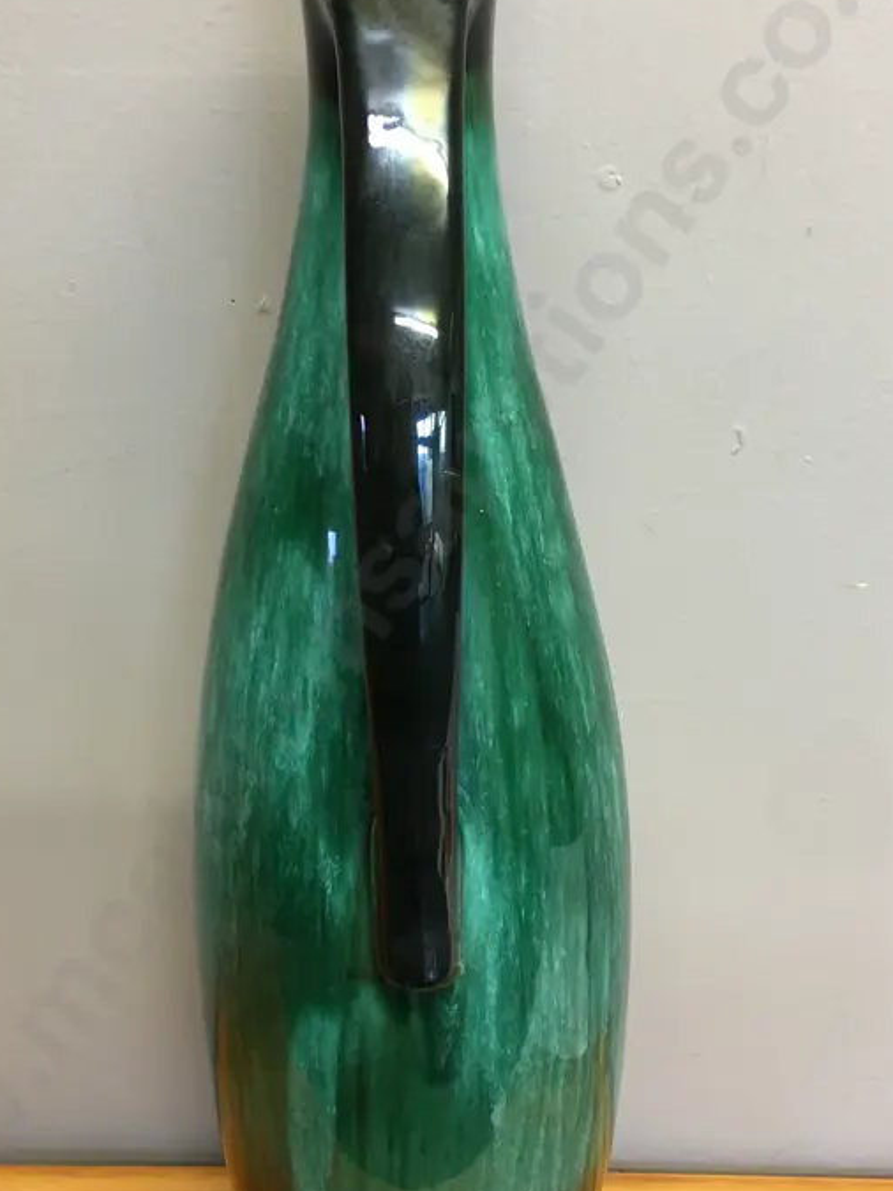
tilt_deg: -18.8
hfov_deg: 32.8
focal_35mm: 44
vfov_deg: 43.0
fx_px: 1514
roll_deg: -0.9
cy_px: 595
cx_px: 376
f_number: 2.2
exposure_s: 1/17
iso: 50
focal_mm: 4.15
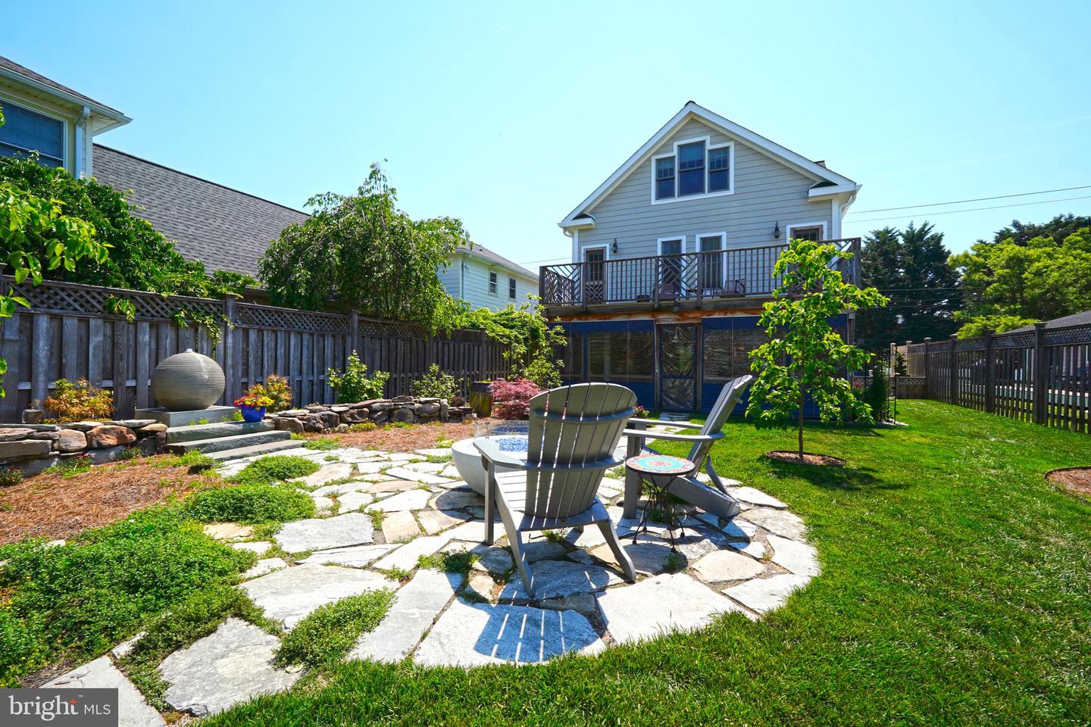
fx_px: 455
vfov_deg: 77.3
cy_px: 364
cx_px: 546
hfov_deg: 100.4
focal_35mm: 15
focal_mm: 10
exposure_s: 1/250
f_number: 8
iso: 100
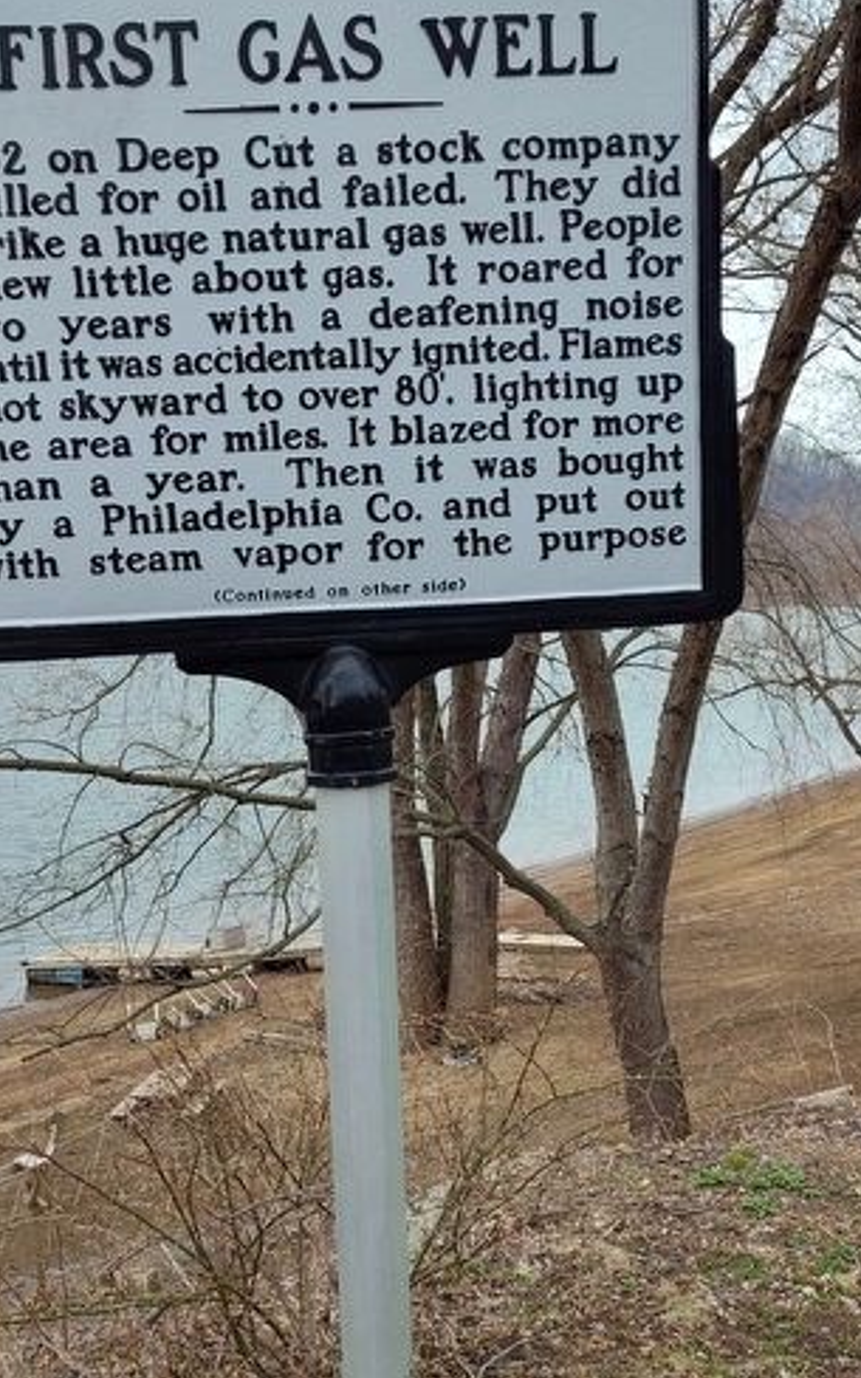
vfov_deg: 49.1
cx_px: 387
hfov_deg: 32.0
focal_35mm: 40
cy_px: 793
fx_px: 1502
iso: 100
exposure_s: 1/455
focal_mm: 5.56
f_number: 1.8
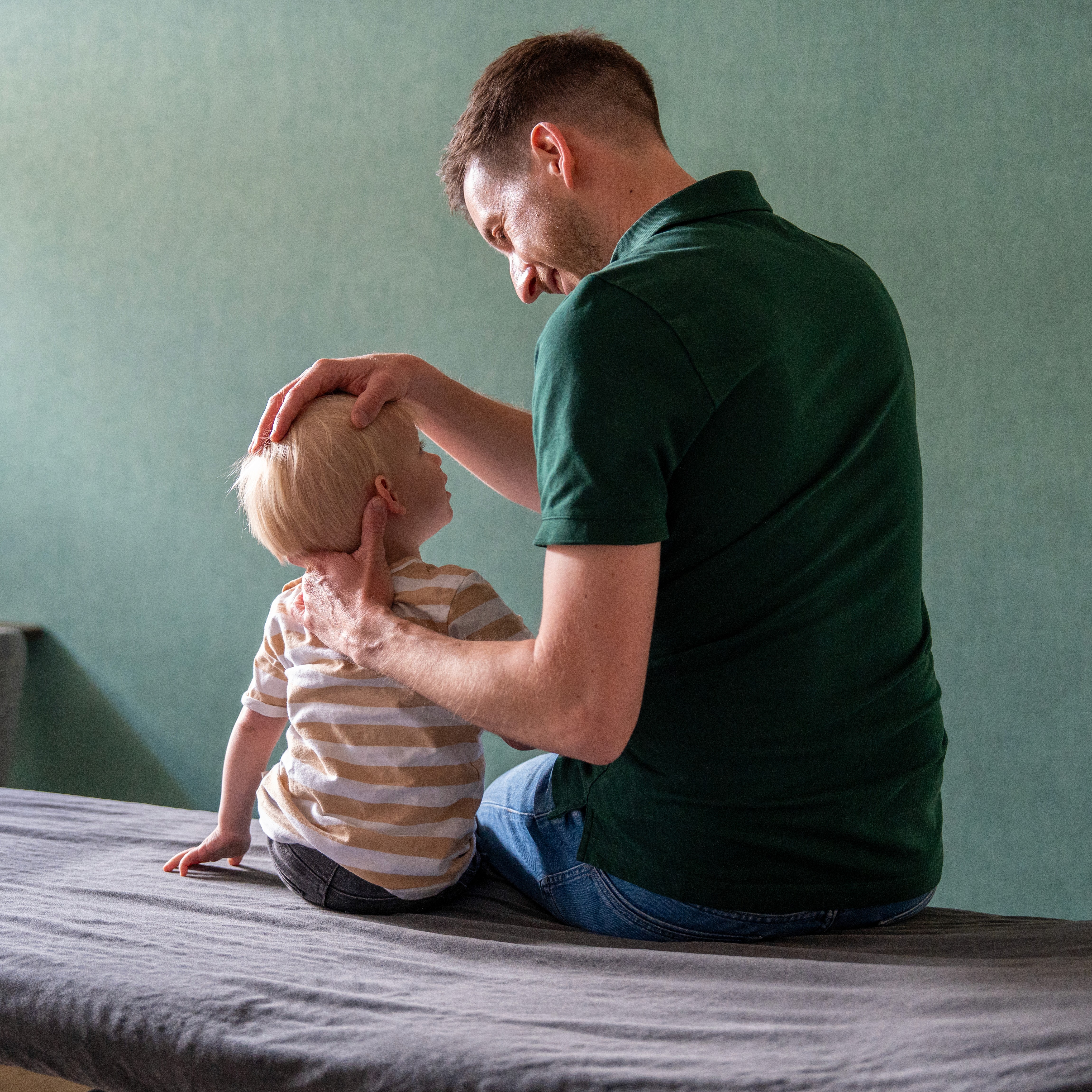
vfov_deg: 30.0
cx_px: 555
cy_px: 543
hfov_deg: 30.0
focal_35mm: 57
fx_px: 2034
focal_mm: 44
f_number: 2.8
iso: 3200
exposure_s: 1/160
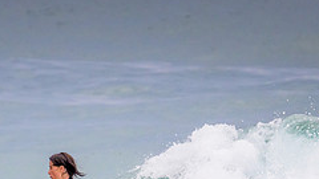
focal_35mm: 2029
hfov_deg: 1.1
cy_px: 239
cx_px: 76
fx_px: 17163
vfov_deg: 0.6
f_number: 11
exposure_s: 1/1250
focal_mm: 800
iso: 2000
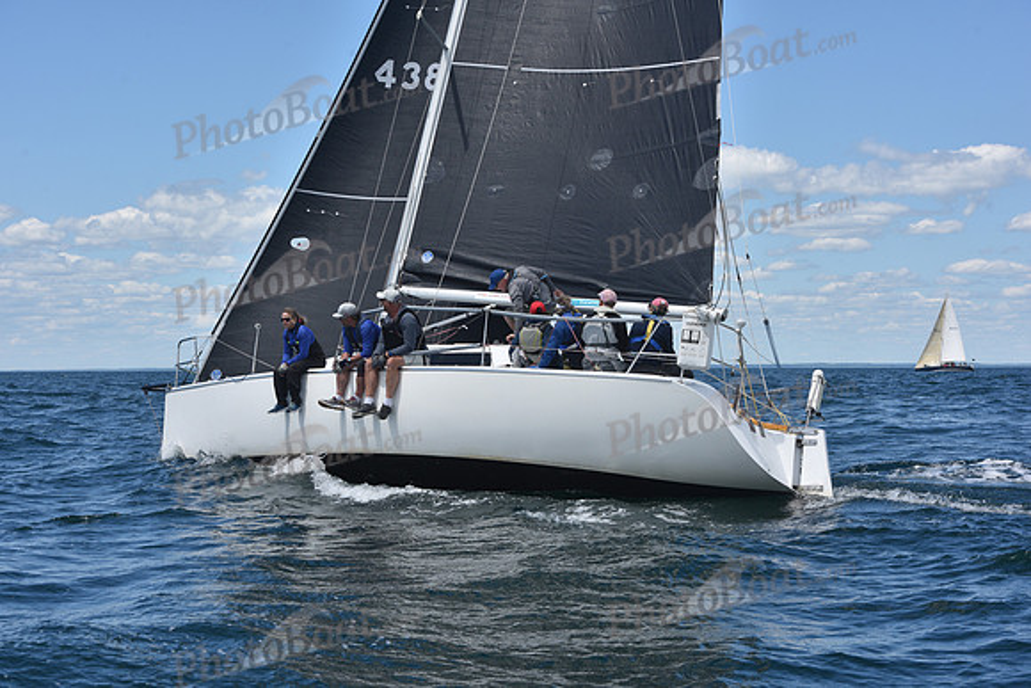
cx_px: 516
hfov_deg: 27.0
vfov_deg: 18.2
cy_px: 344
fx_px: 2148
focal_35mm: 75
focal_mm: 75
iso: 250
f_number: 10
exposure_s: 1/800
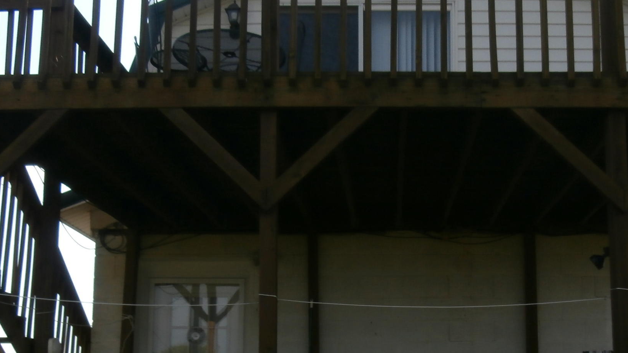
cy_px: 300
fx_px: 799
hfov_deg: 42.8
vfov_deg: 24.4
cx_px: 352
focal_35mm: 48
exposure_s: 1/1600
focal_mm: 4.2
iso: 100
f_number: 3
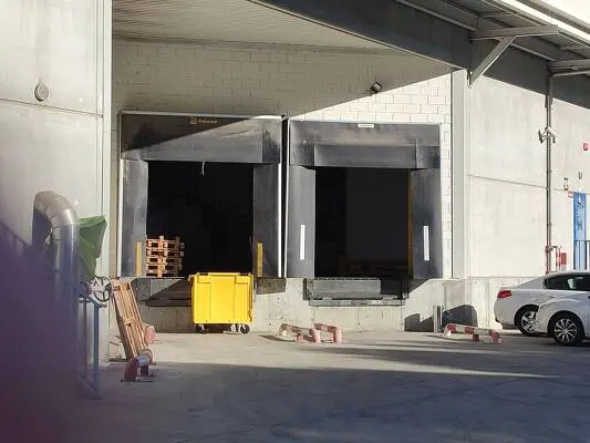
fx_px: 426
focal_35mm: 25
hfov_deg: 69.4
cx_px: 295
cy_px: 222
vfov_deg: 54.9
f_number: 1.89
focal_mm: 5.95
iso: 50
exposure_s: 1/904
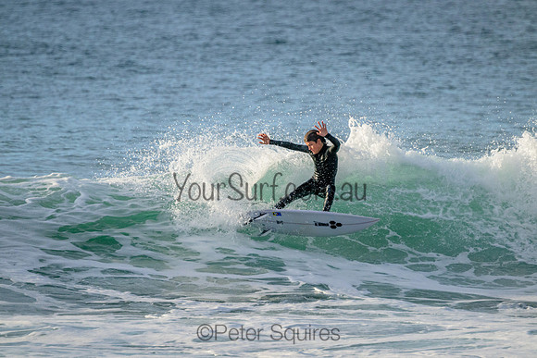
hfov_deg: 2.9
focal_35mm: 700
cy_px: 179
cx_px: 268
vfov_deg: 2.0
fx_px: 10444
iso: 2500
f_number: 11
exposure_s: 1/1250
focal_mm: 700
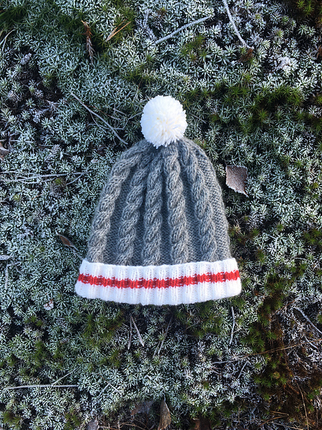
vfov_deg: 61.7
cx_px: 161
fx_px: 360
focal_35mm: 29
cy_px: 215
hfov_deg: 48.2
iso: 25
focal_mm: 4.15
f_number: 2.2
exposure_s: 1/105
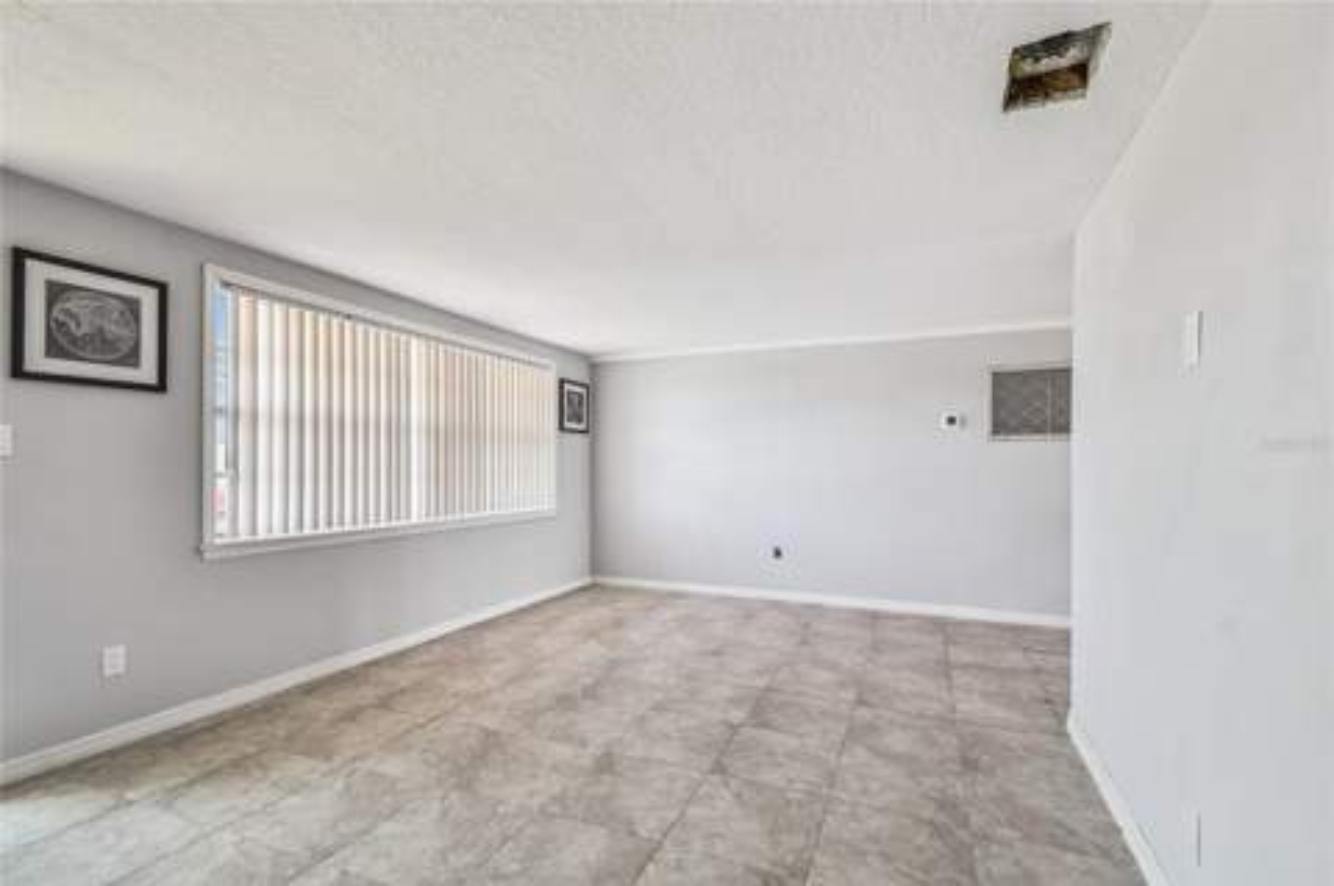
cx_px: 667
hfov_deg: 100.4
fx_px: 555
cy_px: 443
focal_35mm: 15
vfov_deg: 77.2
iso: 100
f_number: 7.1
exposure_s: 1/8
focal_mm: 10
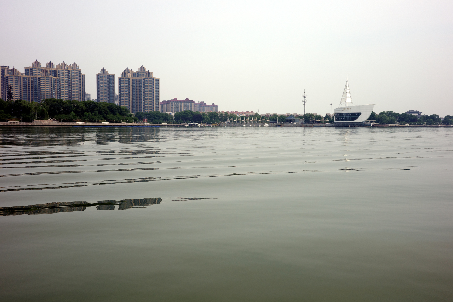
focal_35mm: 40
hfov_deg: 48.5
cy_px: 151
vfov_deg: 33.4
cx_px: 226
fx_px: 503
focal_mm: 26
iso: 100
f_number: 5.6
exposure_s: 1/1000
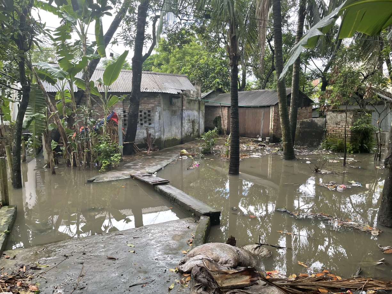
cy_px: 147
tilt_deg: -5.9
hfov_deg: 67.3
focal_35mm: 26
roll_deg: -0.3
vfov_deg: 53.1
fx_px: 294
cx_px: 196
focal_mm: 4.2
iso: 50
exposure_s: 1/121
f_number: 1.6
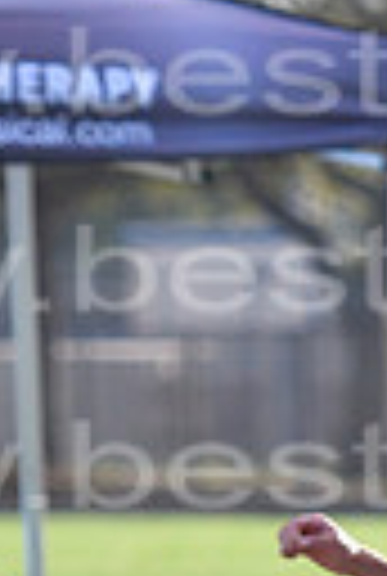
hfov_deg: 1.6
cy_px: 772
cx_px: 675
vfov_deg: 2.4
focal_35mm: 847
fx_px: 13588
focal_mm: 125
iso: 1250
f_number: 4
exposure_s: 1/6400
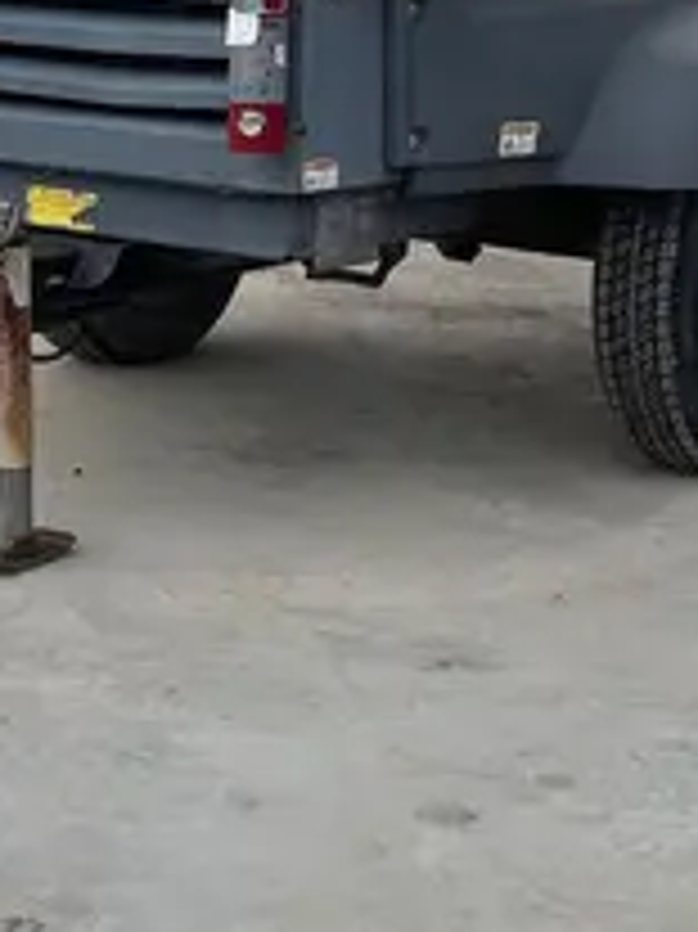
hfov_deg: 16.0
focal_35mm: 92
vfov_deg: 20.6
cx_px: 189
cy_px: -16
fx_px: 2476
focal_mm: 4.2
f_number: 1.6
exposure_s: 1/3731
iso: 32
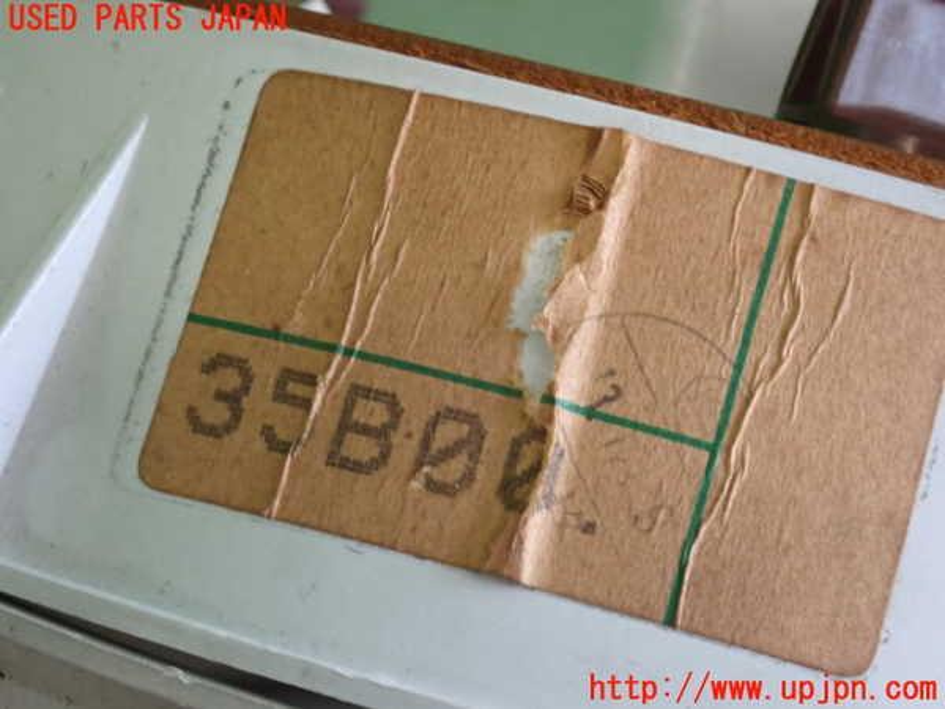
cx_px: 472
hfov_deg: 19.6
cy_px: 354
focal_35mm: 100
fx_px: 2730
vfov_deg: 14.8
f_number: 4.9
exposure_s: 1/100
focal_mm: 18
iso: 1250
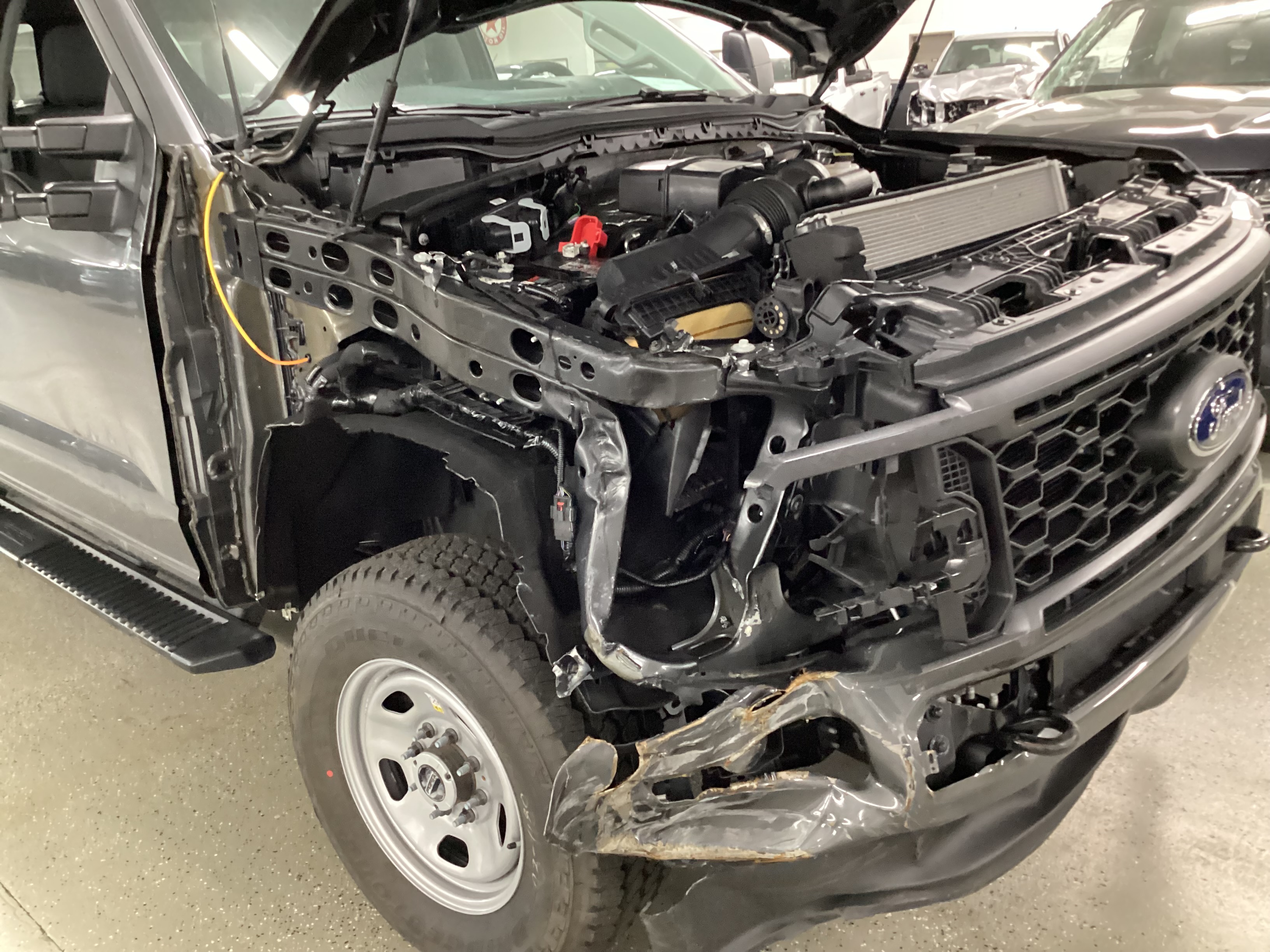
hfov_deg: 58.4
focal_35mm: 31
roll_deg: +4.9
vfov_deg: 45.4
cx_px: 635
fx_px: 1137
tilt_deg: -19.5
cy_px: 476
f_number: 2.4
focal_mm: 3.3
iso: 640
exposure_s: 1/30
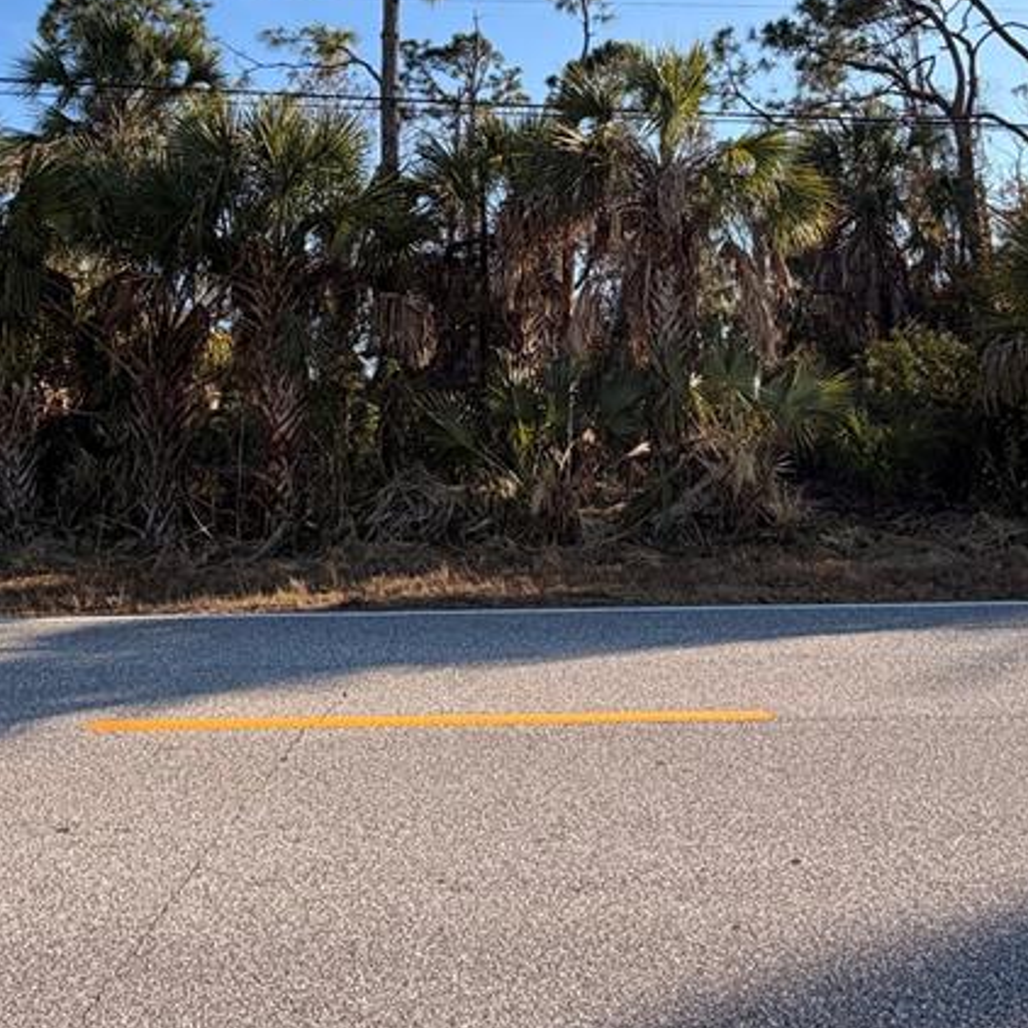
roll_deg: +1.8
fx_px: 1008
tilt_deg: +11.3
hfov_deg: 54.0
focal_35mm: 30
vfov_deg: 51.3
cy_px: 234
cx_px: 543
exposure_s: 1/770
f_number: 2.2
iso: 25
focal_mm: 2.22
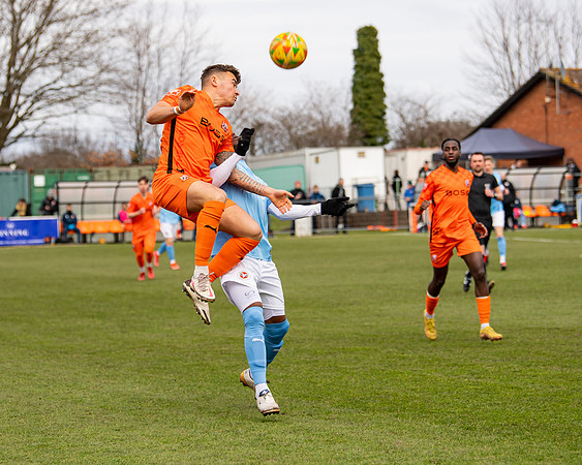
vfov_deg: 10.9
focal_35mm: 141
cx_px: 265
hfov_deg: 13.7
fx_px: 2431
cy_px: 207
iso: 200
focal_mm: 102
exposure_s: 1/500
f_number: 4
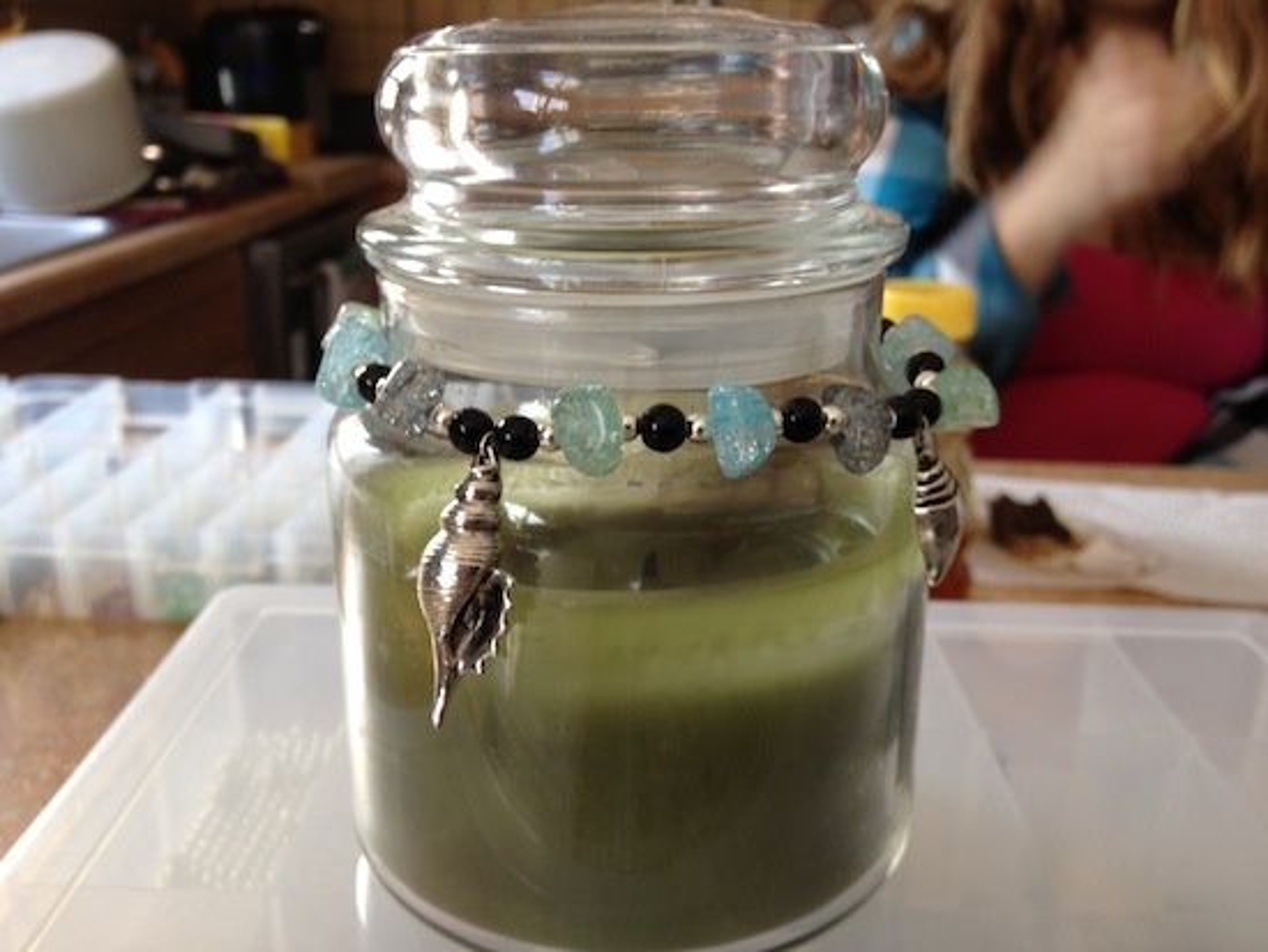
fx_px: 1283
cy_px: 476
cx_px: 634
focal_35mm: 35
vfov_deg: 40.7
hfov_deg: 52.6
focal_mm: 4.28
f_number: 2.4
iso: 80
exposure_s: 1/20
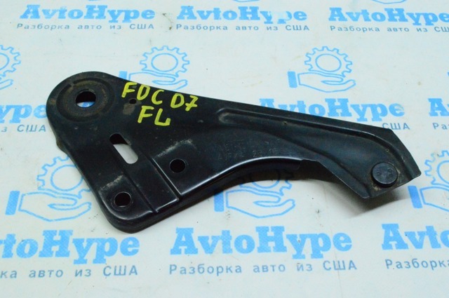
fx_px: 542
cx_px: 224
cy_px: 149
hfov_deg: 45.0
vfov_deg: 30.8
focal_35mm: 44
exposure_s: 1/60
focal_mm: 29
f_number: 29
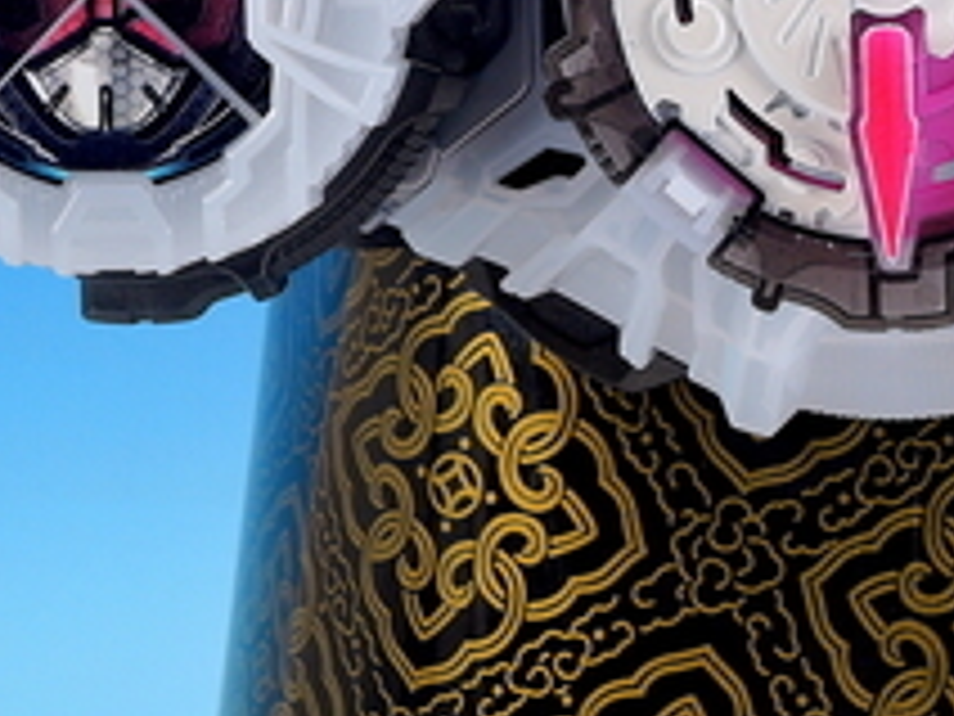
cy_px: -36
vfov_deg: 9.4
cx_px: 958
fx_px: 4299
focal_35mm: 156
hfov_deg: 12.5
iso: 80
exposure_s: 1/2.5
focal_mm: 11.8
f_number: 5
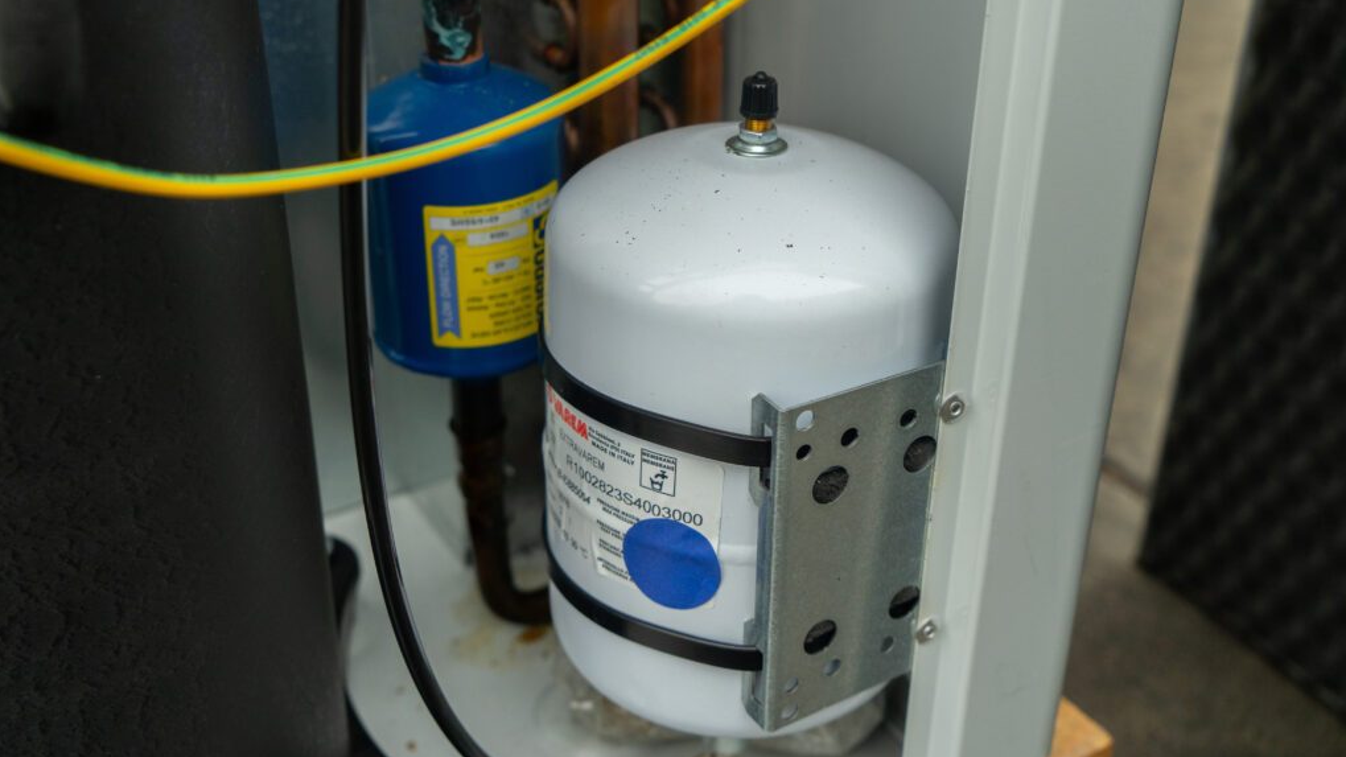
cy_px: 324
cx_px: 671
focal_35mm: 40
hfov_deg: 50.5
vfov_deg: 29.7
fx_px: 1428
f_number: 5.6
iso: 400
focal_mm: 38
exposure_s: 1/60
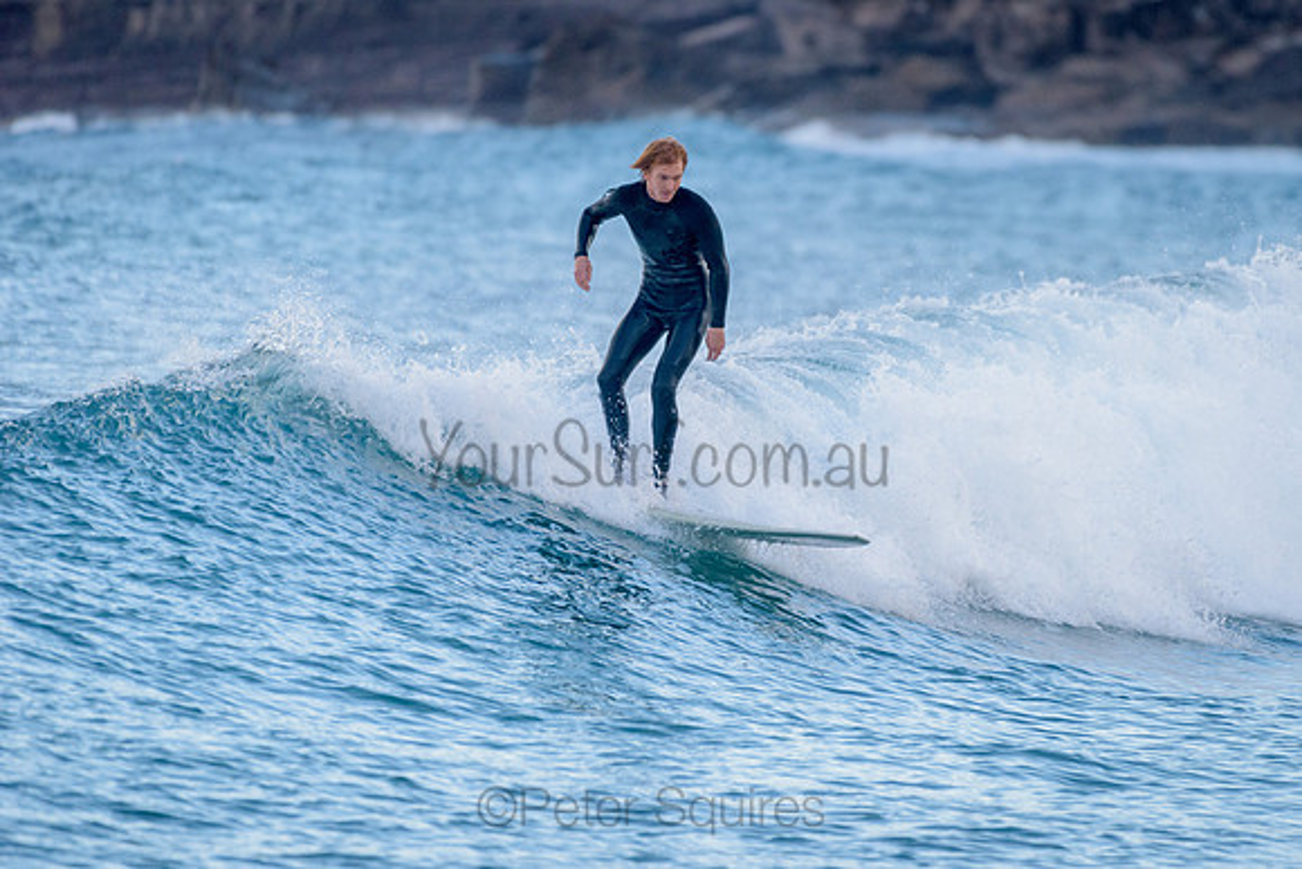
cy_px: 337
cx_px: 797
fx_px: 22132
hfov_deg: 3.4
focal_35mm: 612
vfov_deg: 2.2
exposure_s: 1/800
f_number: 5.6
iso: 640
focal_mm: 500
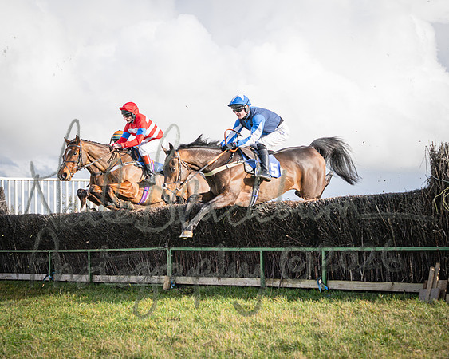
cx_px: 206
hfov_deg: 25.2
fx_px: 1006
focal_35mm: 76
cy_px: 136
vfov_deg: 20.2
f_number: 4
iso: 200
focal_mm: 41
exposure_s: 1/1250
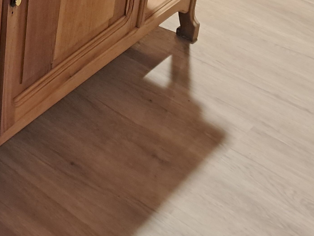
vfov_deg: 17.4
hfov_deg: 23.2
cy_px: -81
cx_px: -32
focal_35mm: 79
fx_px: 717
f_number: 1.8
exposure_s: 1/50
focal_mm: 4
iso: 500
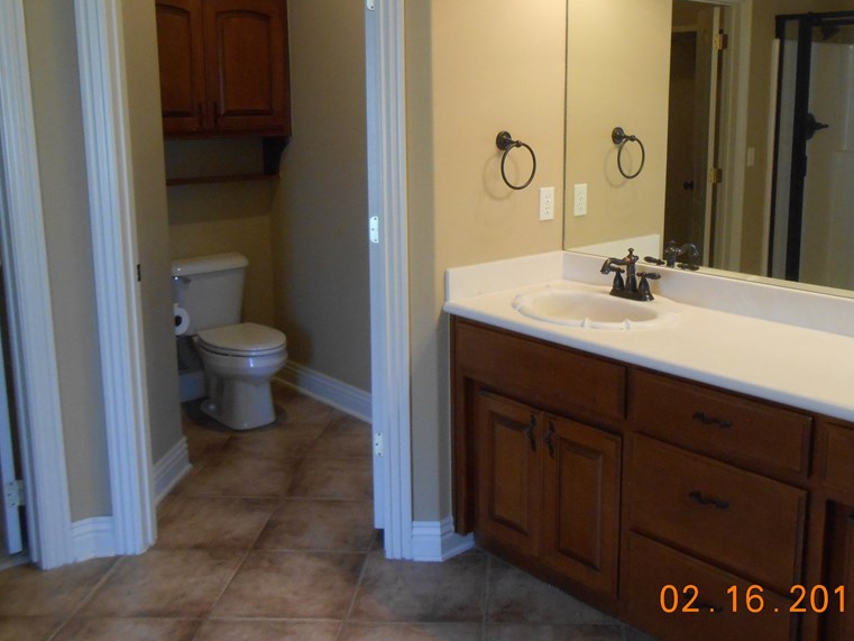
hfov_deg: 52.4
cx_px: 494
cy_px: 260
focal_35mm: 35
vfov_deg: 40.6
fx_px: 864
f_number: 3.5
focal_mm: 4.6
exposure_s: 1/30
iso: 320
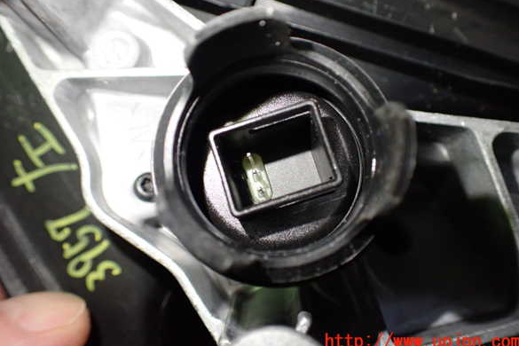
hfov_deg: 58.7
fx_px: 461
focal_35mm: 32
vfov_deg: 41.1
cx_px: 259
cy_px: 153
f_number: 2.3
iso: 640
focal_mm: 5.4
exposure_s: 1/125
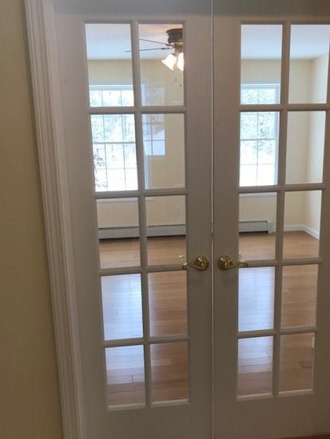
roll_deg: +1.1
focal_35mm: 32
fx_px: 407
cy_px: 222
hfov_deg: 44.1
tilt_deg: -11.8
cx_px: 179
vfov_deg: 56.8
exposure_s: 1/60
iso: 25
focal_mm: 3.99
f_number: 1.8
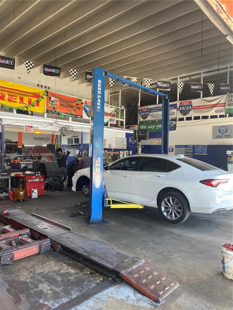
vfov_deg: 67.3
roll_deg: -1.5
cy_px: 155
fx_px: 233
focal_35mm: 26
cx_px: 116
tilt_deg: +1.9
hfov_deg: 53.1
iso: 64
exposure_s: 1/60
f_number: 1.8
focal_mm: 4.25
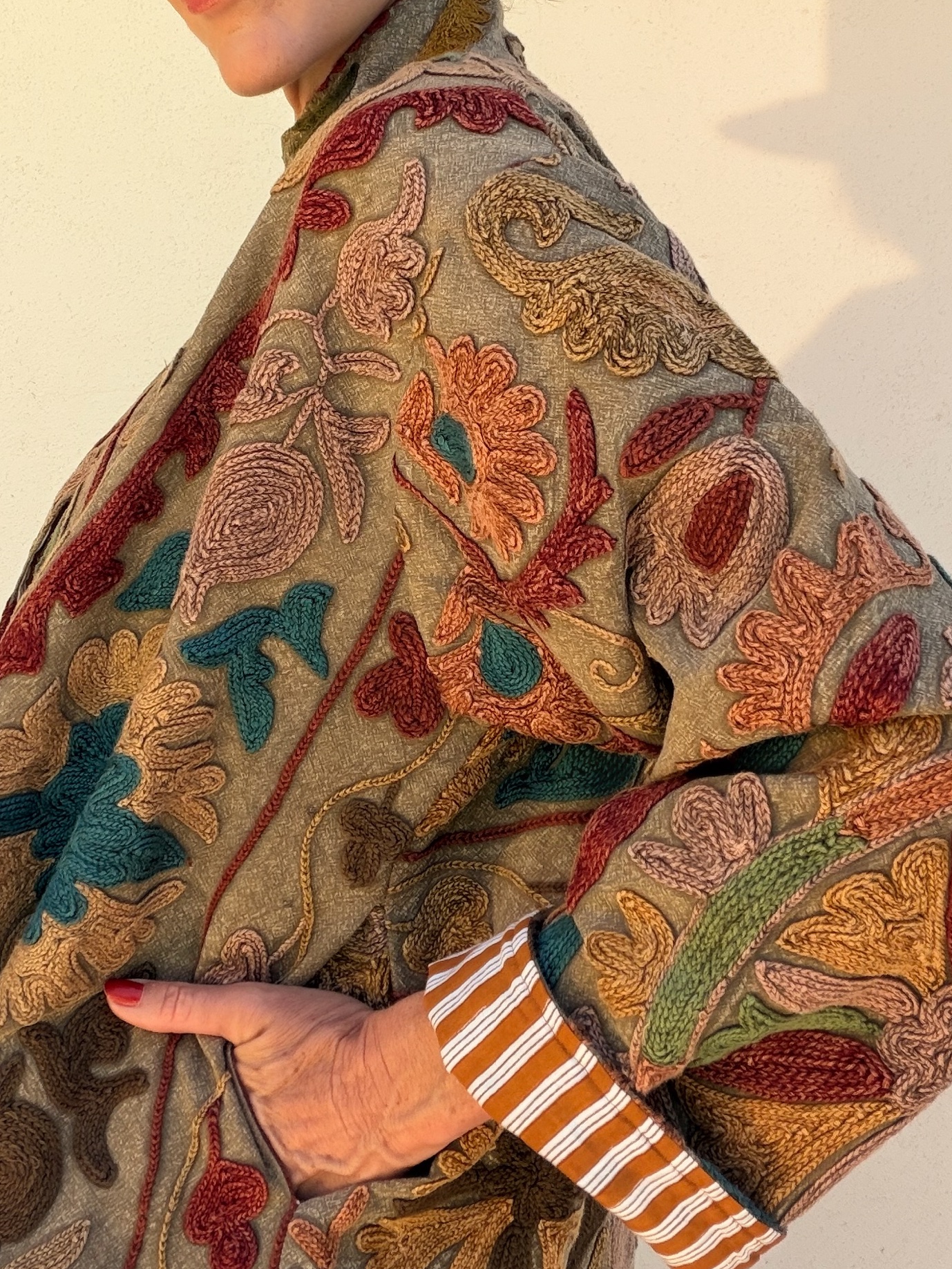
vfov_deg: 38.8
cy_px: 549
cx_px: 390
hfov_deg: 29.6
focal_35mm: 49
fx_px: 1797
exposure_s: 1/290
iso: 25
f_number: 1.9
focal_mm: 2.71
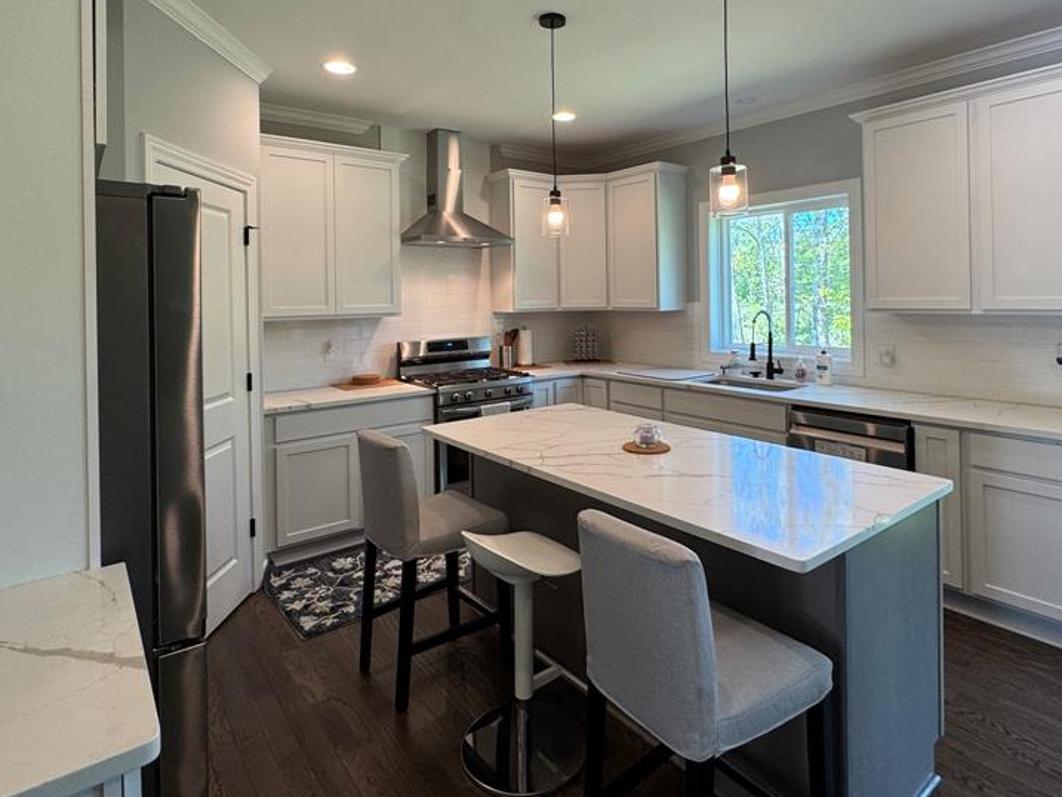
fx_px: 614
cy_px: 295
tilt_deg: -1.4
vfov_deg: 64.9
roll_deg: +0.5
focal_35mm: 20
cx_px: 554
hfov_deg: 81.7
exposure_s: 1/120
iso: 125
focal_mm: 2.22
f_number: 2.2
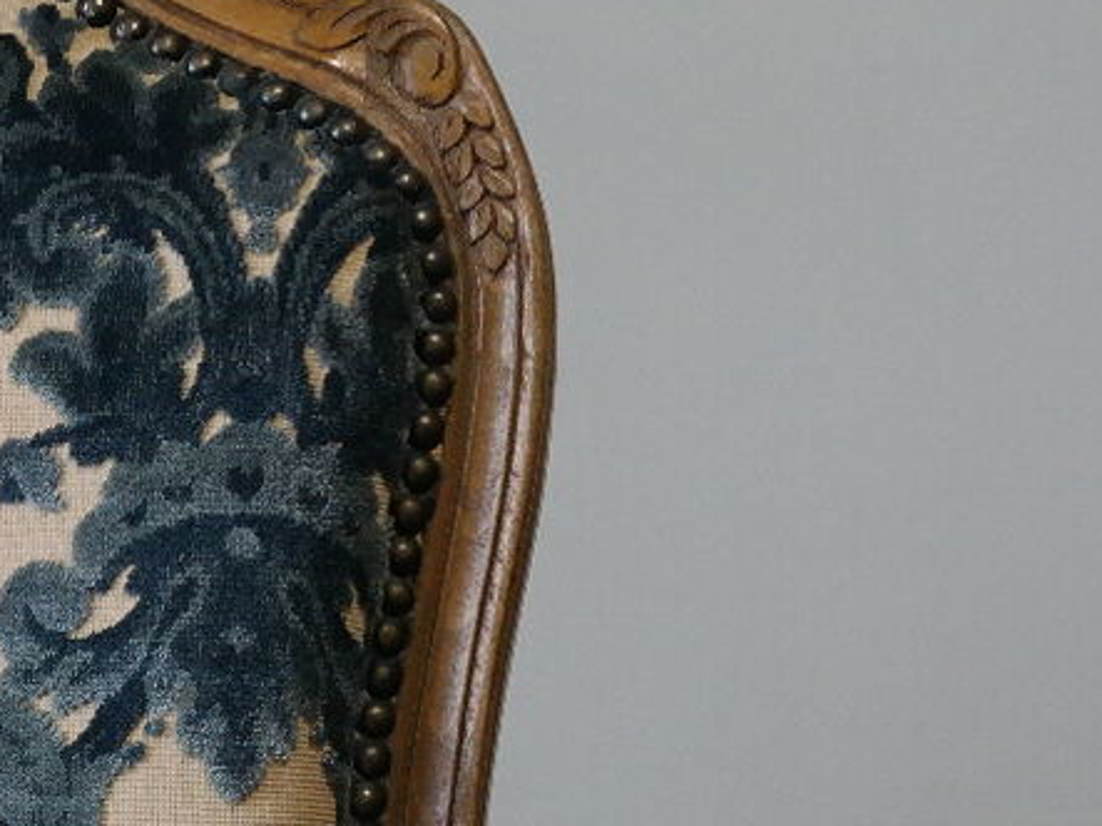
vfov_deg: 10.7
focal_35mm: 135
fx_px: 4297
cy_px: 1085
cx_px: 97
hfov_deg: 14.5
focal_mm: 24
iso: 1600
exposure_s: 1/30
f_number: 5.6
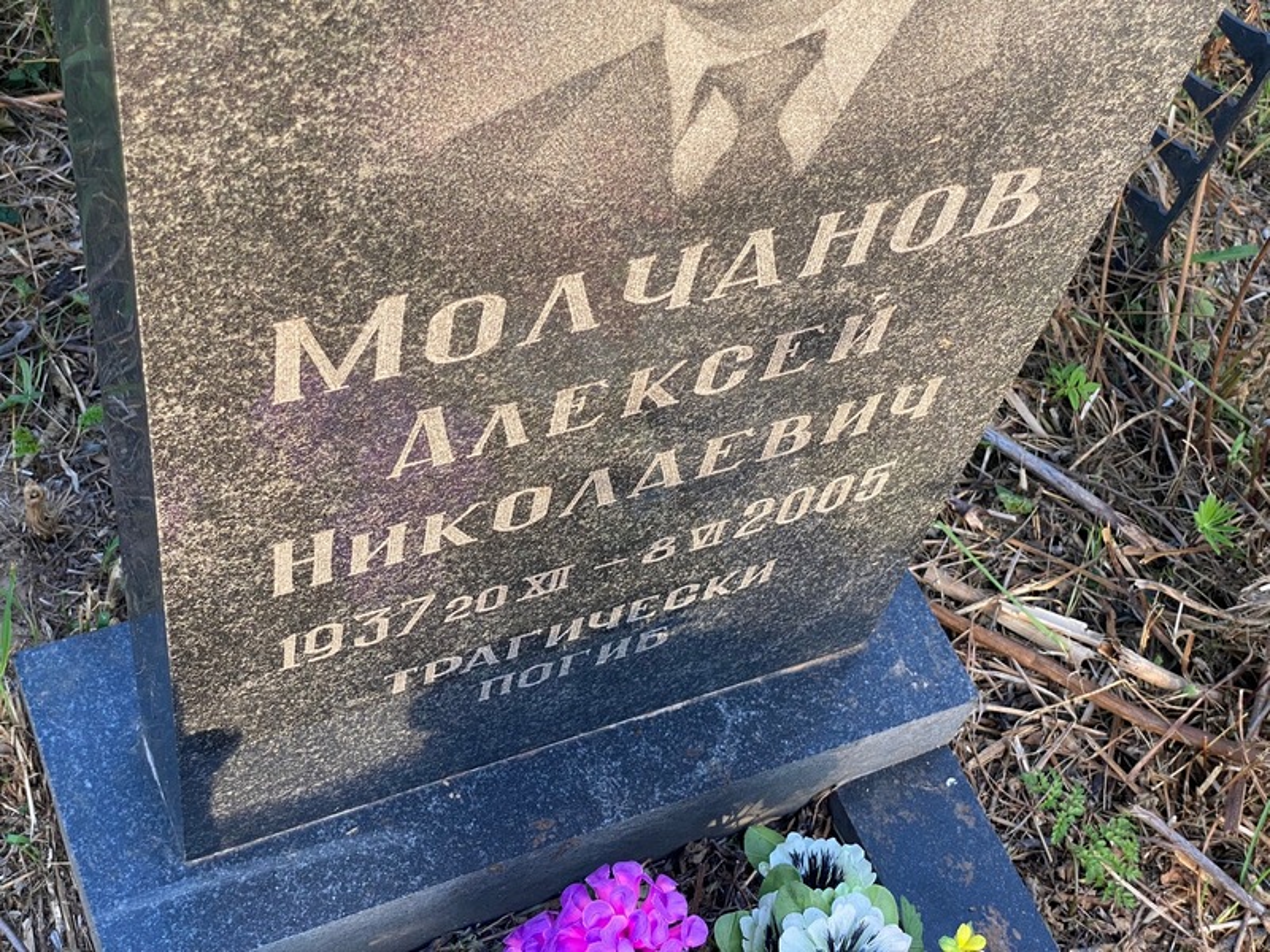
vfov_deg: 28.0
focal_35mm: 52
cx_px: 635
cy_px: 476
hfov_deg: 36.8
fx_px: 1908
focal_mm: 6
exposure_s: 1/122
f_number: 2
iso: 32
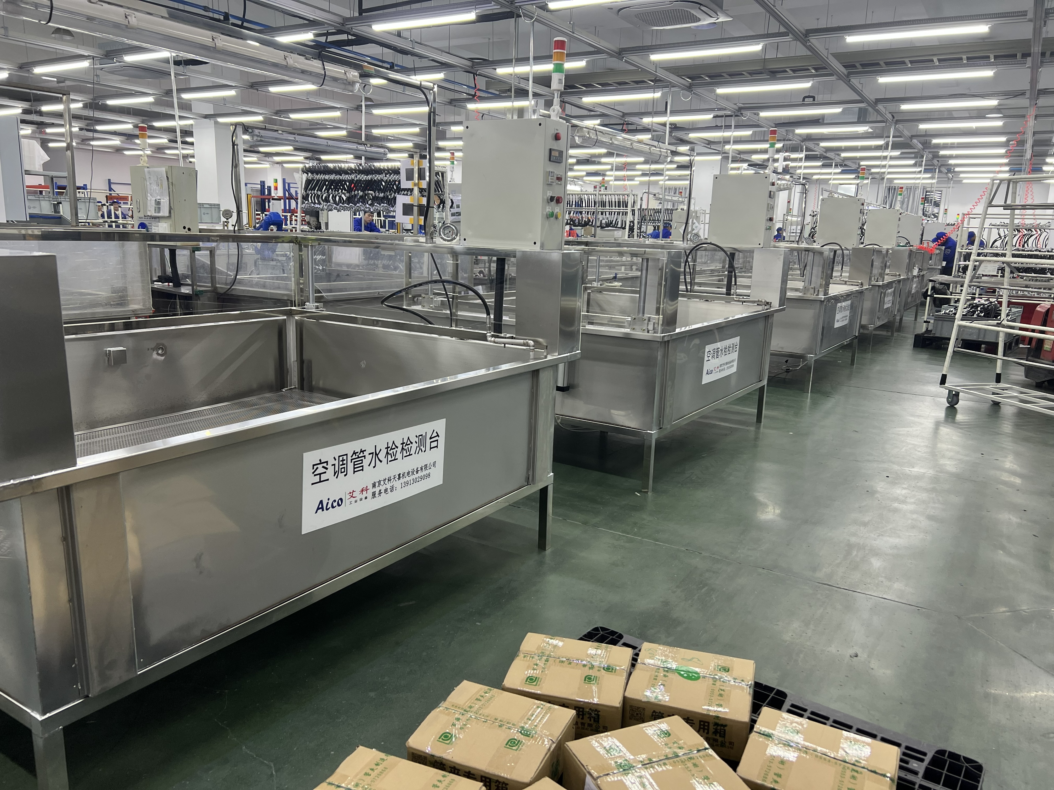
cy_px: 395
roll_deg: -2.1
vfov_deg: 53.1
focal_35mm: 26
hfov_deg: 67.3
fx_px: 792
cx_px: 527
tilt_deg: -12.2
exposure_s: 1/100
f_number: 1.5
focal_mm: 5.7
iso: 80
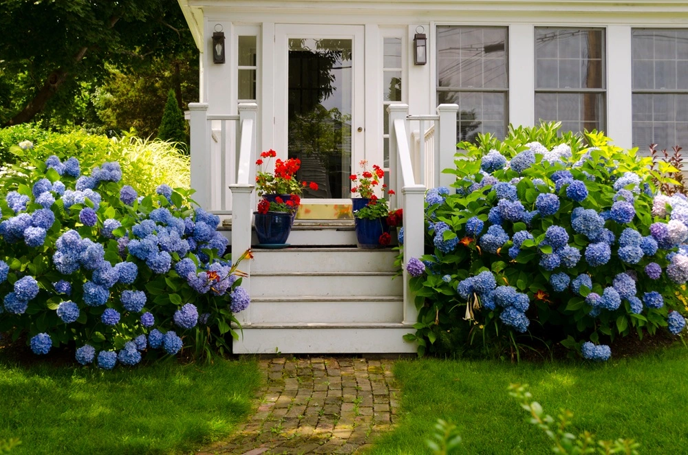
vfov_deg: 26.4
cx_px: 344
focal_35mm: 51
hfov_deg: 39.0
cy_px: 228
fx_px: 972
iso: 100
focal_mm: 34
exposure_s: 1/125
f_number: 5.6
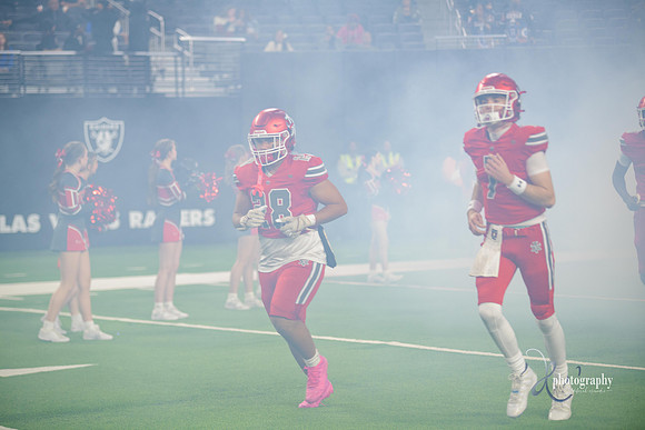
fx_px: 2150
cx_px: 322
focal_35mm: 120
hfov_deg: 17.1
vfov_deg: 11.4
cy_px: 215
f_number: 2.8
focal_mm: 120
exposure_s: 1/400
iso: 1000
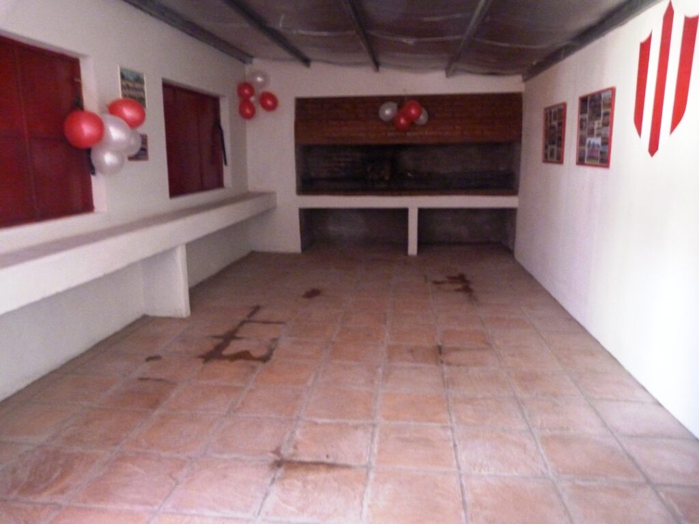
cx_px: 350
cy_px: 262
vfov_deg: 54.9
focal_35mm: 25
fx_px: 505
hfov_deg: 69.4
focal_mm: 4.5
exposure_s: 1/8
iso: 800
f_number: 2.8
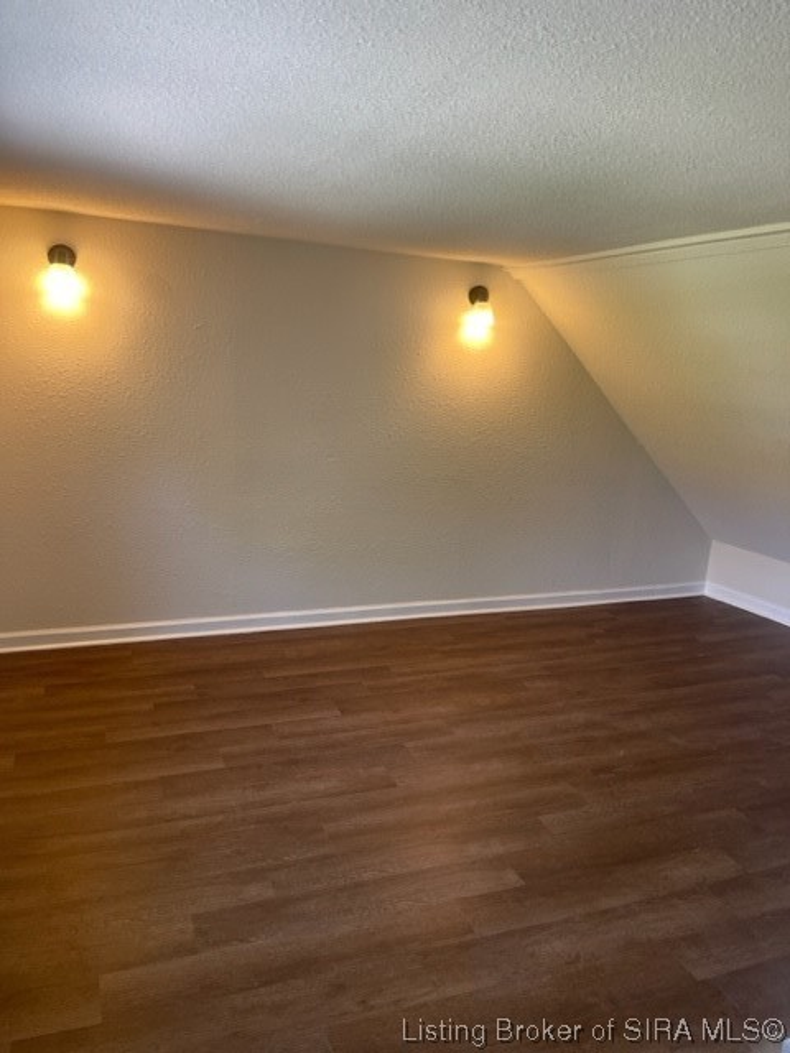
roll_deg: -3.0
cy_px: 526
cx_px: 395
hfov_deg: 53.1
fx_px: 791
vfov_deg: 67.3
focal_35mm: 26
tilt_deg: -10.8
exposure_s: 1/115
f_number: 1.6
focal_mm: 5.1
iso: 125
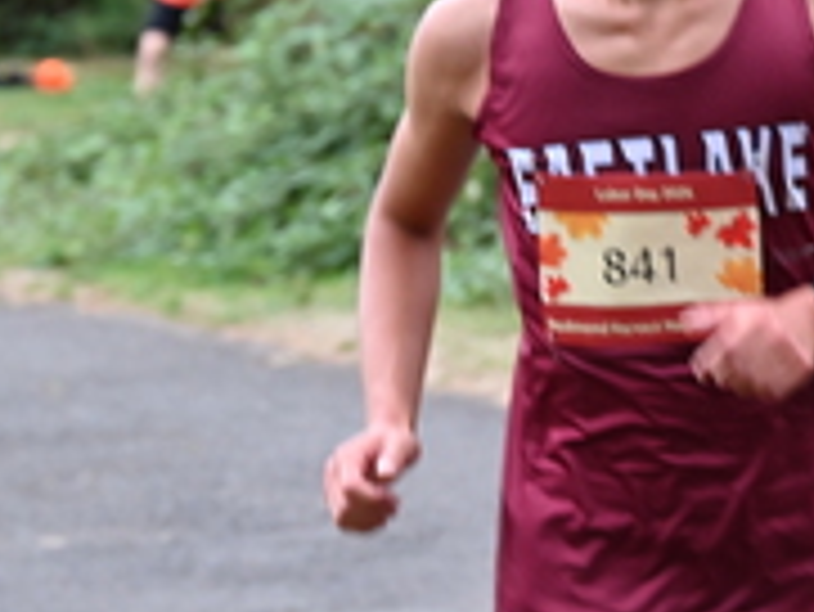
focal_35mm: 304
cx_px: 715
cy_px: 61
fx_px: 7153
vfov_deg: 4.9
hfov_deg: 6.5
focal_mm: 104
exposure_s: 1/125
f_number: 6.3
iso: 1250
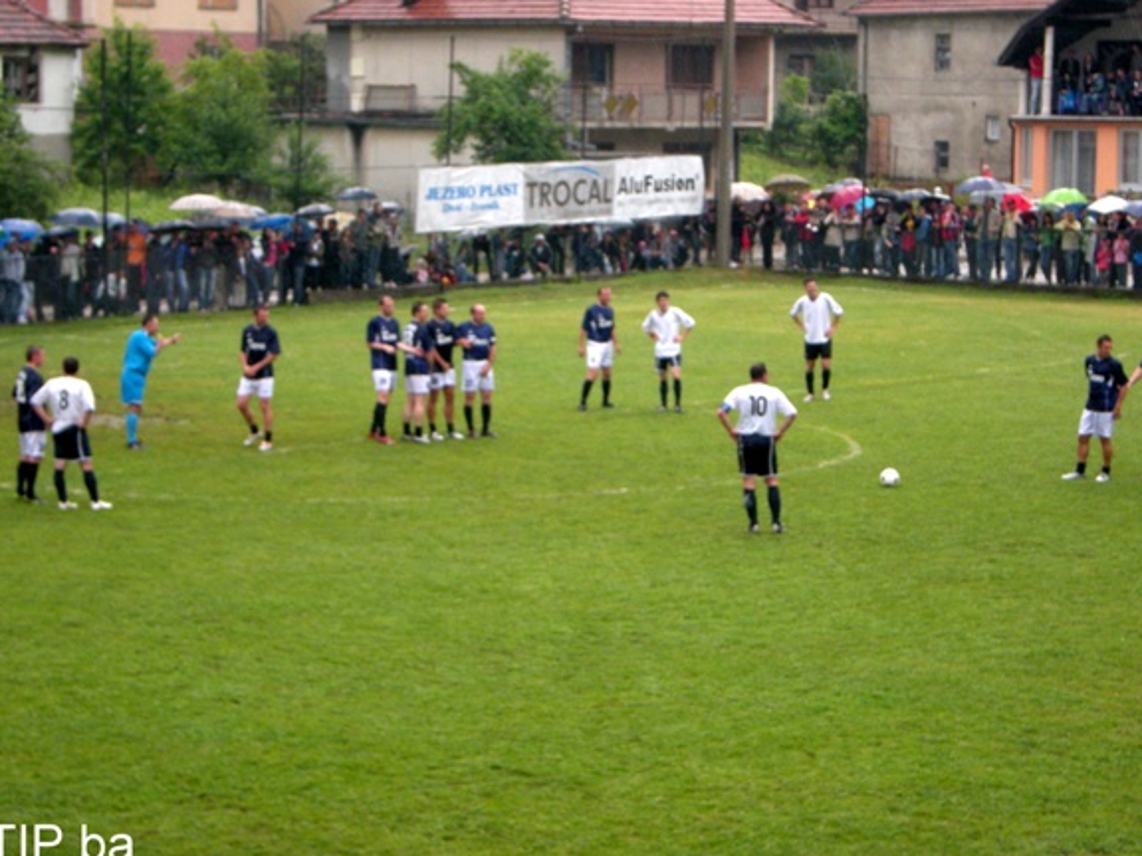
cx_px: 587
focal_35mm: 109
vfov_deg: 13.6
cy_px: 412
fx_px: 3596
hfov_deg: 18.0
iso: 298
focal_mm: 17
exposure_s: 1/149
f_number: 5.6
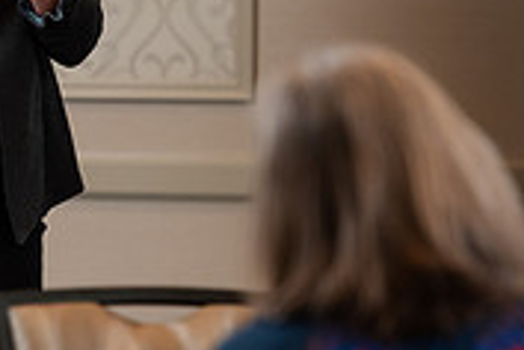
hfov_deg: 3.6
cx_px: -112
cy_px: 102
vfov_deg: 2.4
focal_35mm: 575
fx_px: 8369
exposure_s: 1/160
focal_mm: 175
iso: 1000
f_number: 3.5
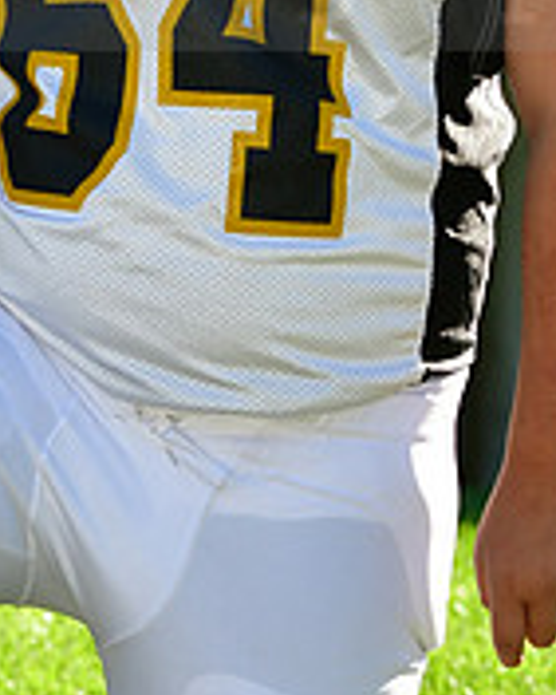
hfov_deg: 4.3
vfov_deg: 5.3
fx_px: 7419
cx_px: 211
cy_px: -75
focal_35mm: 361
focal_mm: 78
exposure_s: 1/1250
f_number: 4.5
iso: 400
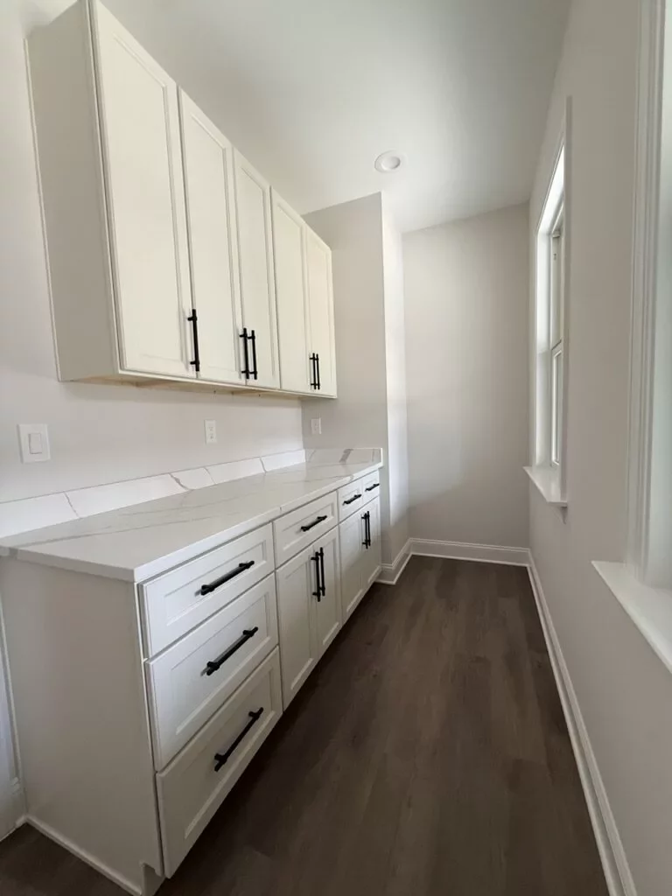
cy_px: 448
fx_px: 362
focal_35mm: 14
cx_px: 336
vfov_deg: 102.1
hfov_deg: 85.7
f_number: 2.2
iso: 200
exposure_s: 1/60
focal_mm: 2.22
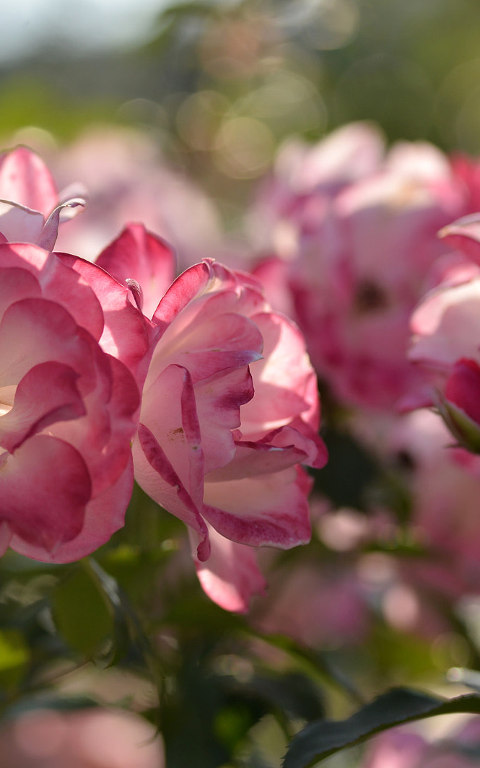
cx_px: -38
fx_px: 2888
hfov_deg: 9.4
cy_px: 385
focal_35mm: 138
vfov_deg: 15.1
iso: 200
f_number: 8
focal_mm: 90
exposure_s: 1/1500
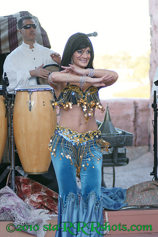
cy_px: 118
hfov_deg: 11.4
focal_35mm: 120
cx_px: 79
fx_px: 789
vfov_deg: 17.1
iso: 400
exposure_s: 1/200
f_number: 3.5
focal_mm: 80
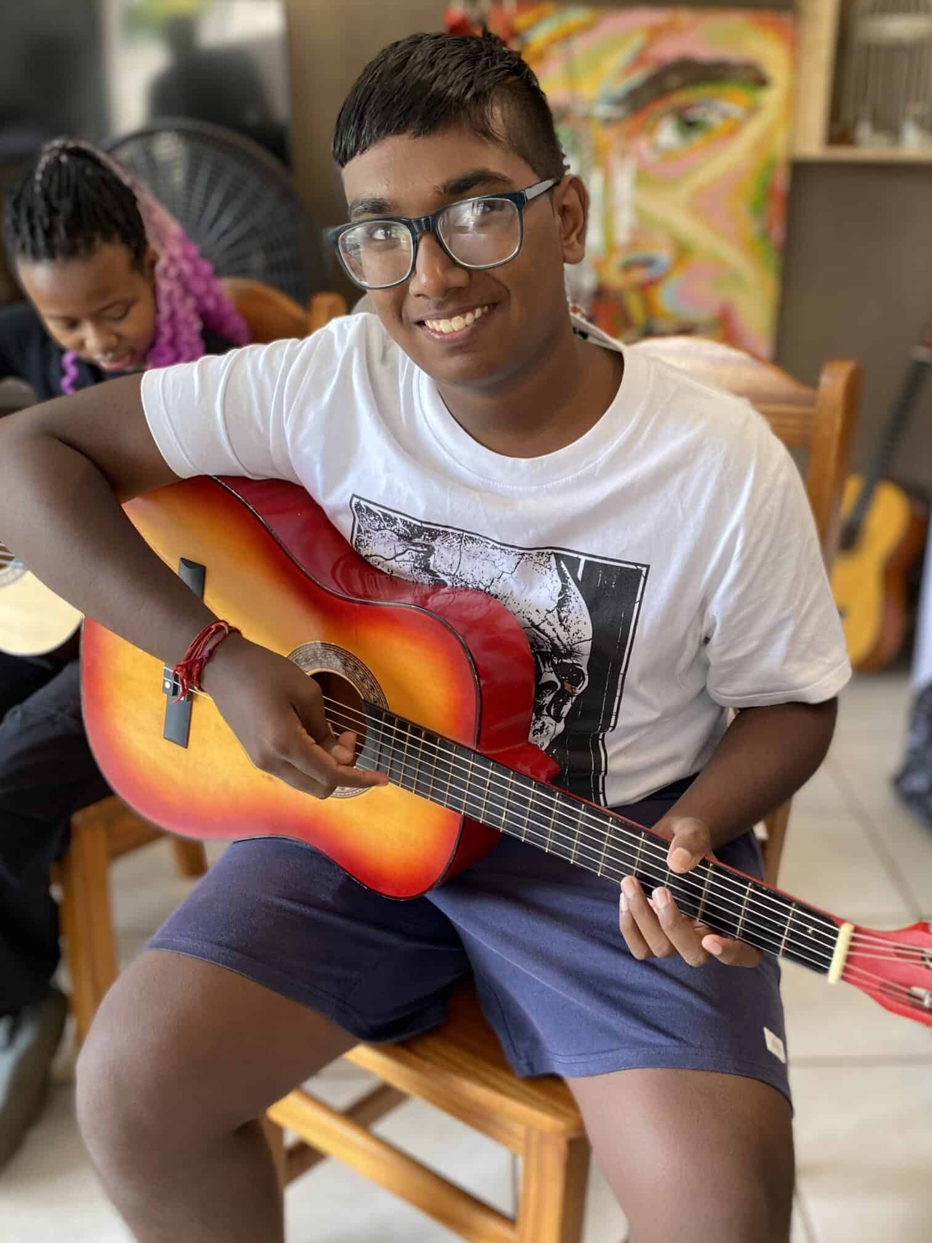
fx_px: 1185
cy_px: 646
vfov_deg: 55.3
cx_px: 581
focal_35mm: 33
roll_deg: -1.7
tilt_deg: -21.1
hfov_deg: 42.6
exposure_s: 1/50
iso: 100
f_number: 1.8
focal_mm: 4.25
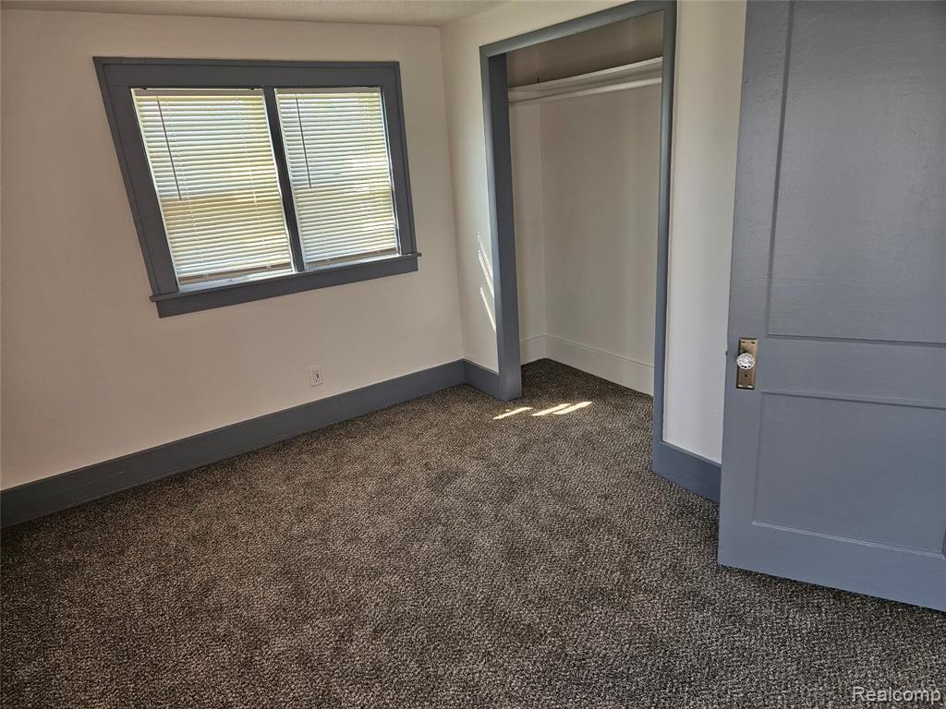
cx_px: 473
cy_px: 354
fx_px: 629
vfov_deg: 58.9
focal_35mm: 23
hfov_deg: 73.9
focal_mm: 5.4
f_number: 1.8
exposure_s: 1/180
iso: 160
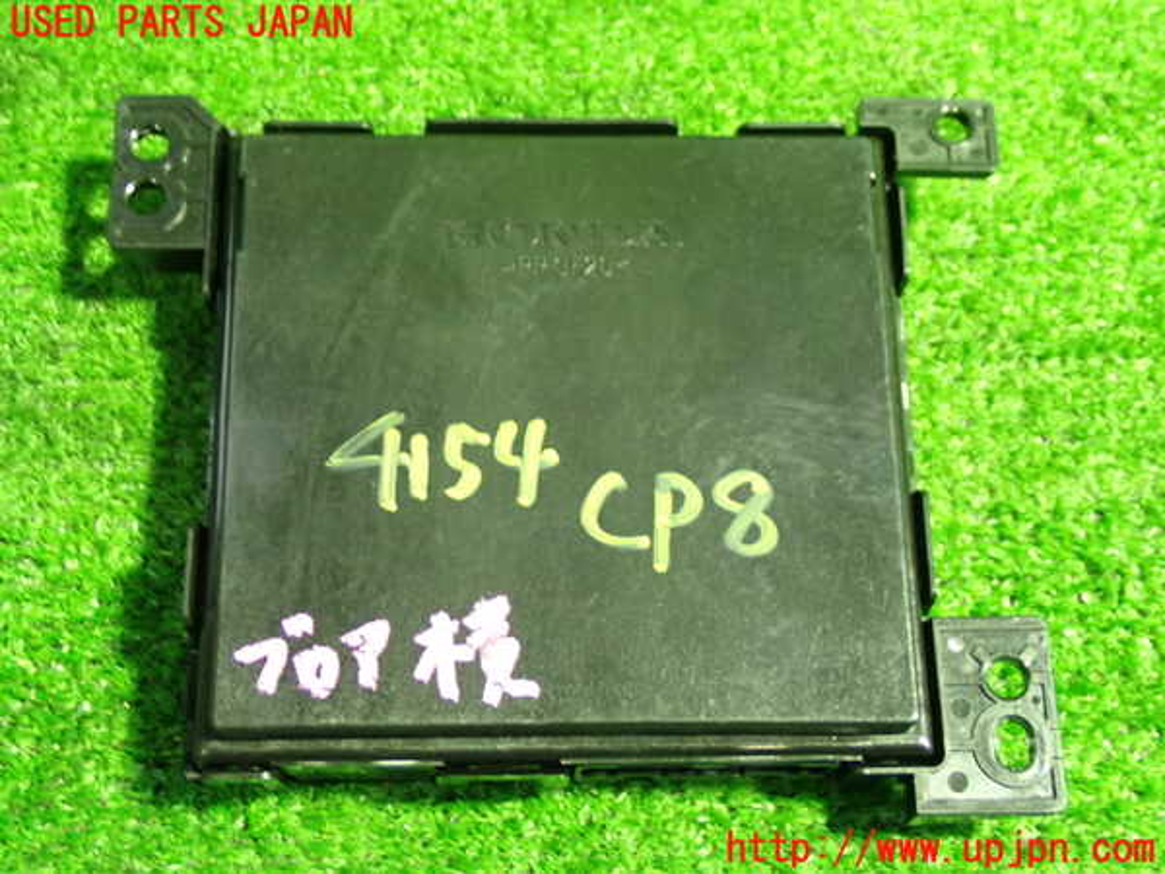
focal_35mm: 54
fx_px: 1817
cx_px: 582
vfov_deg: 27.0
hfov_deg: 35.5
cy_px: 437
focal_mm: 9.65
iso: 1000
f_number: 3.3
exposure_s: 1/13
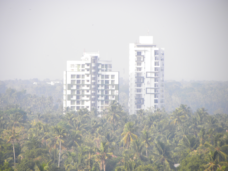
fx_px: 3168
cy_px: 86
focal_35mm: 481
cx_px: 114
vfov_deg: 3.1
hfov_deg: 4.1
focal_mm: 85.6
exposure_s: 1/155
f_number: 5
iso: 64
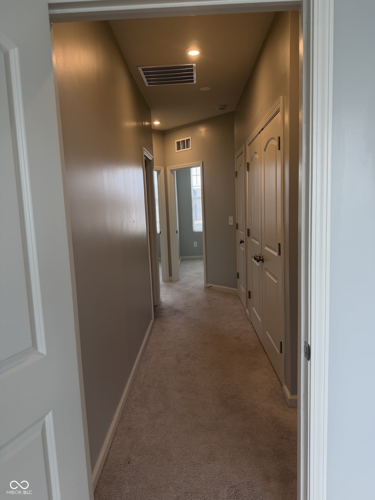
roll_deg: +2.5
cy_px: 250
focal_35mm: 24
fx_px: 347
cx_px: 188
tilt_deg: -5.9
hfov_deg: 56.8
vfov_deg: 71.6
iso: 125
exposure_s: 1/187
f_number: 1.78
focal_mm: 6.76
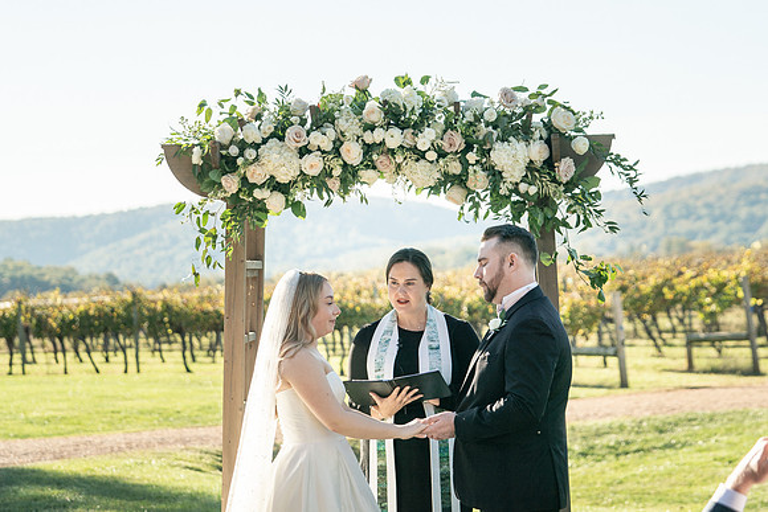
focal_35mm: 106
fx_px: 2259
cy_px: 205
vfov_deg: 12.9
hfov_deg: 19.3
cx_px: 406
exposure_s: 1/800
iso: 100
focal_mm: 86
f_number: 4
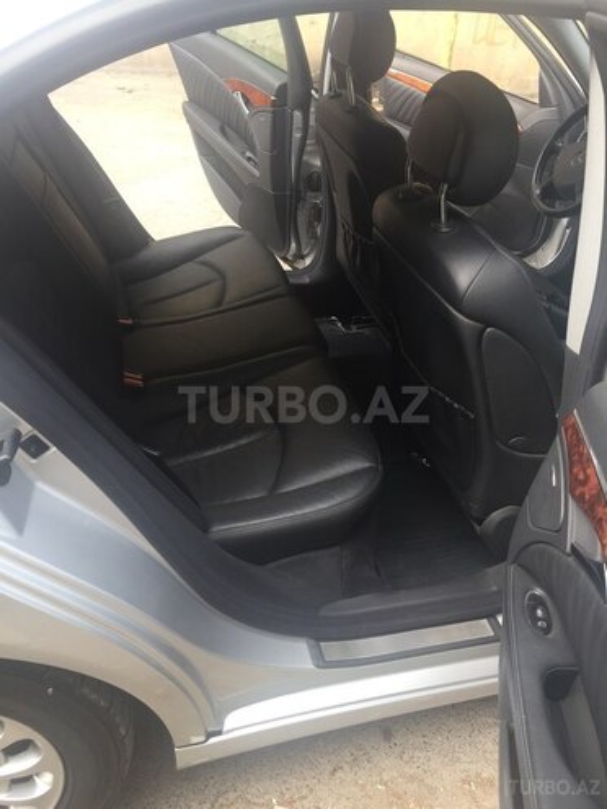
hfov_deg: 48.2
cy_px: 404
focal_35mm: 29
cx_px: 304
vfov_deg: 61.7
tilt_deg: -33.6
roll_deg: -0.9
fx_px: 678
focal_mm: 4.15
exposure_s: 1/100
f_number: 2.2
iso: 32
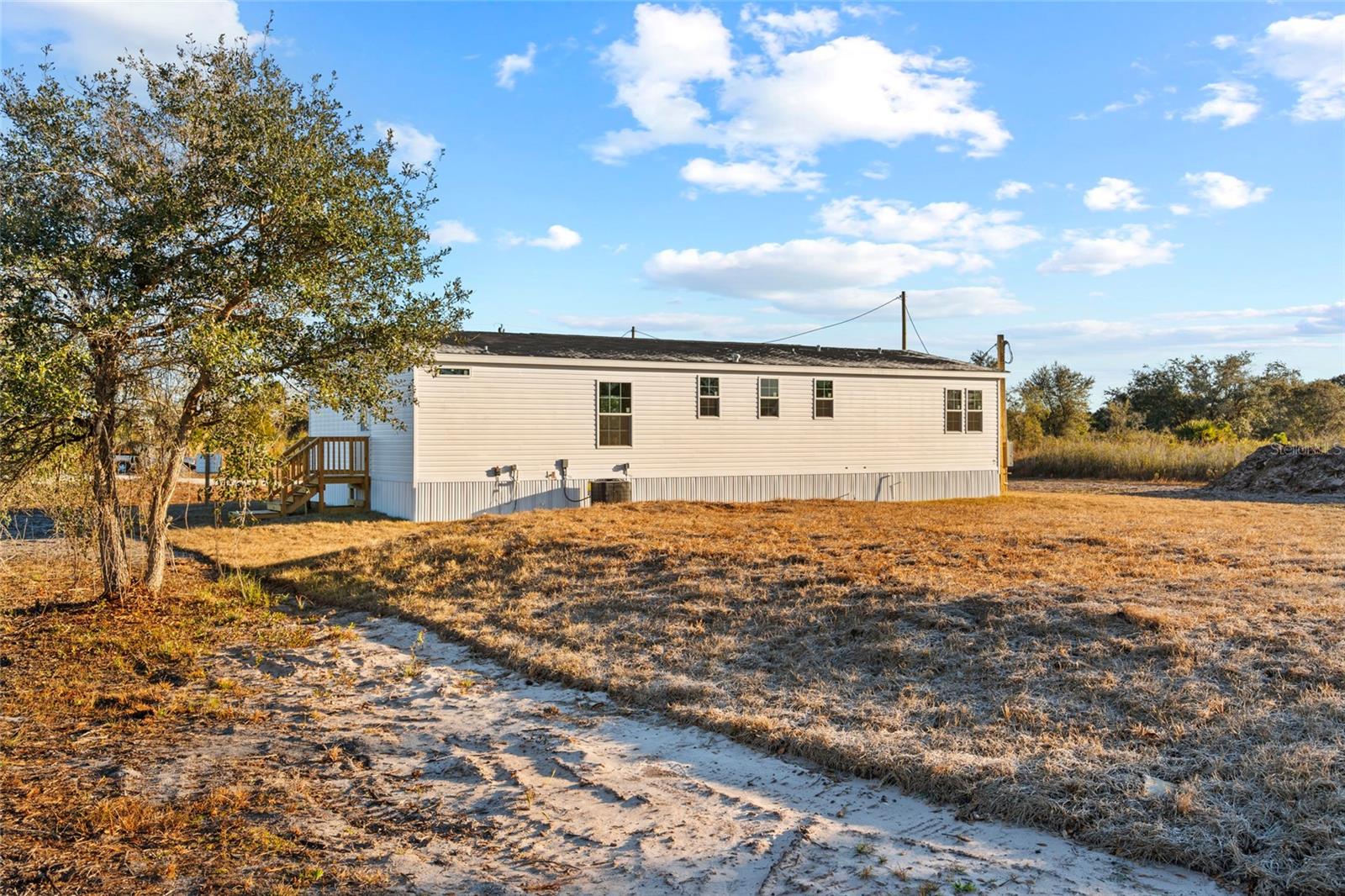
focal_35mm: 33
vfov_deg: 40.0
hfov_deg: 57.2
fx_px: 1233
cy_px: 448
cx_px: 672
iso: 100
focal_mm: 33
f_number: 8
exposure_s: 1/60
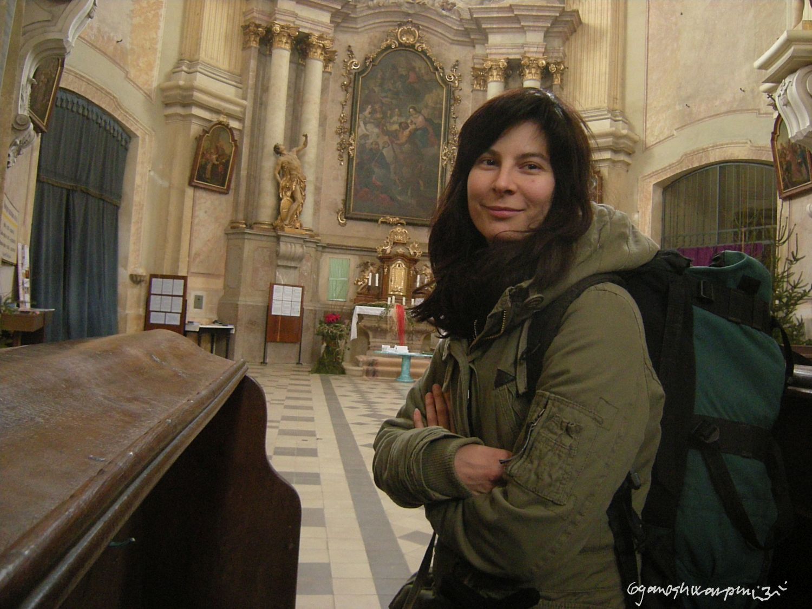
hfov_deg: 63.4
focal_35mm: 28
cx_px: 406
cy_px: 304
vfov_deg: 49.7
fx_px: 657
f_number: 2.8
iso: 400
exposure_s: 1/8.3
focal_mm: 4.7
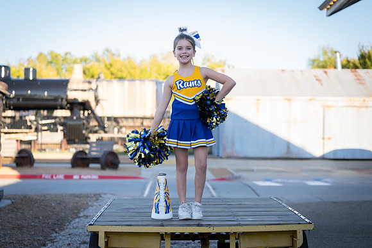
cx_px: 186
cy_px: 124
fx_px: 746
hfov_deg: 28.0
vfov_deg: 18.9
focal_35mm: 72
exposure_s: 1/320
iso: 100
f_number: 2.8
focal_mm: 70
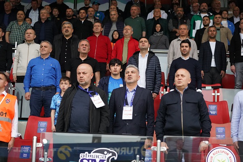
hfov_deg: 20.4
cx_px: 122
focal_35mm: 100
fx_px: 675
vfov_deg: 13.7
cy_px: 81
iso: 8000
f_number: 4.5
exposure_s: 1/2000
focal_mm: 100
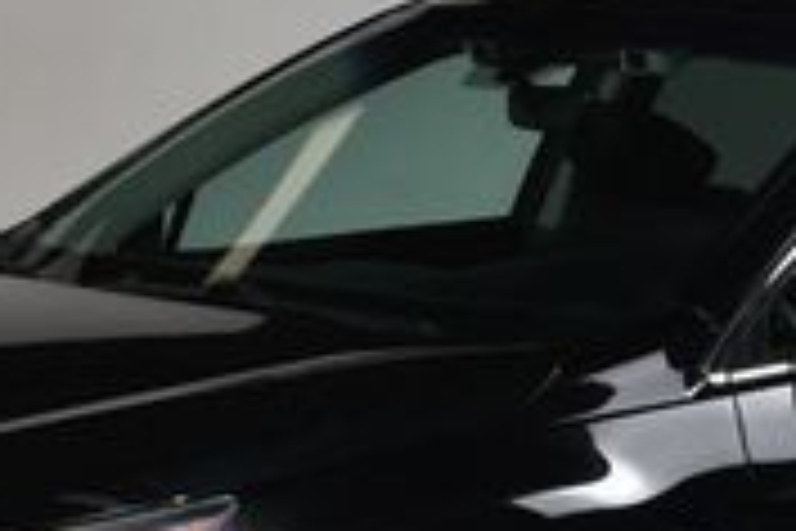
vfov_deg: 9.4
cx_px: 549
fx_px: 3206
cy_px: 504
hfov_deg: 14.1
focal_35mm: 145
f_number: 11
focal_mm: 27
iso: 100
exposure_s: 1/160
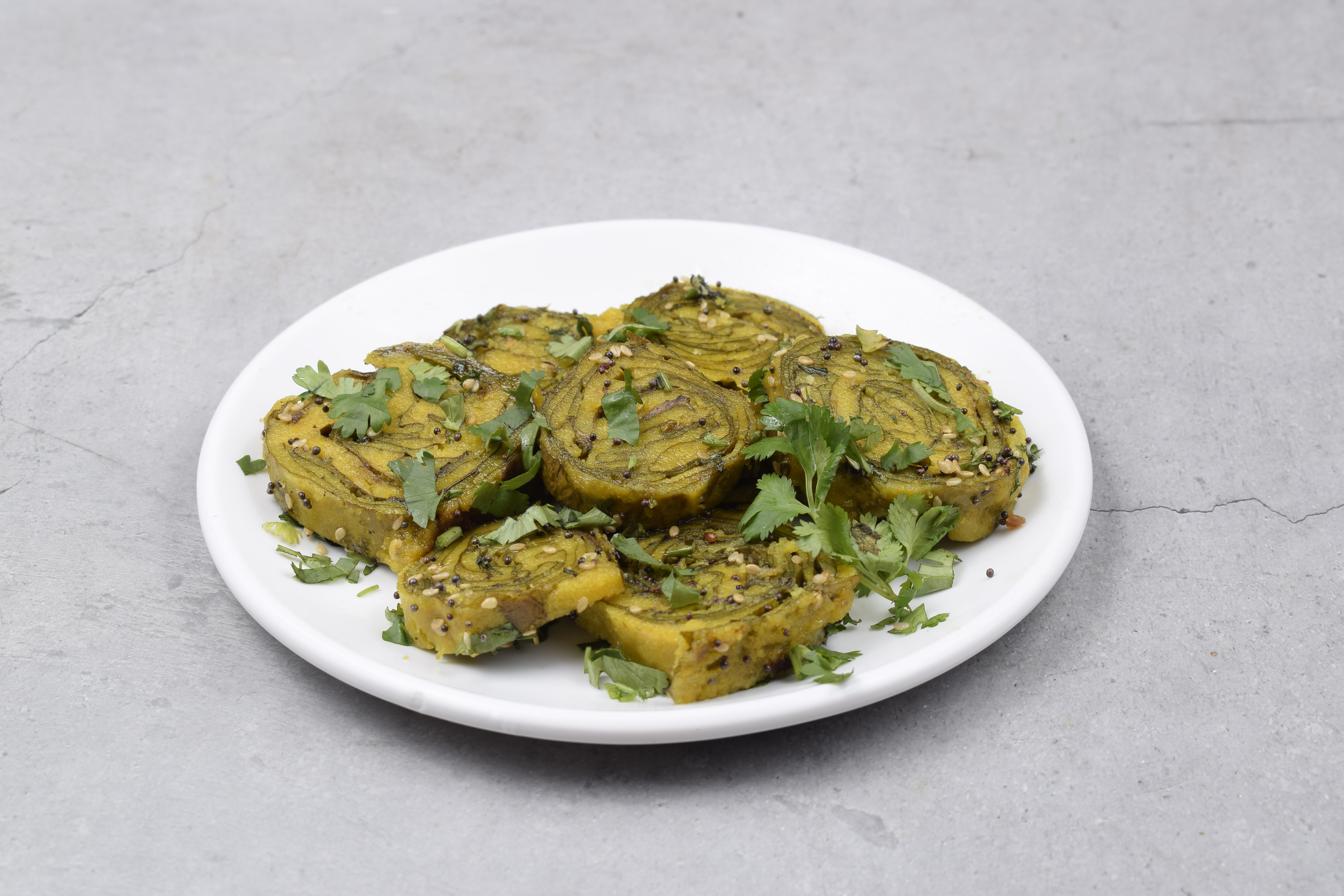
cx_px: 672
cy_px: 448
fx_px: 3080
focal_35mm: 82
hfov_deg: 24.6
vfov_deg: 16.6
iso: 100
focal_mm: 55
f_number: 10
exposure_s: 1/160
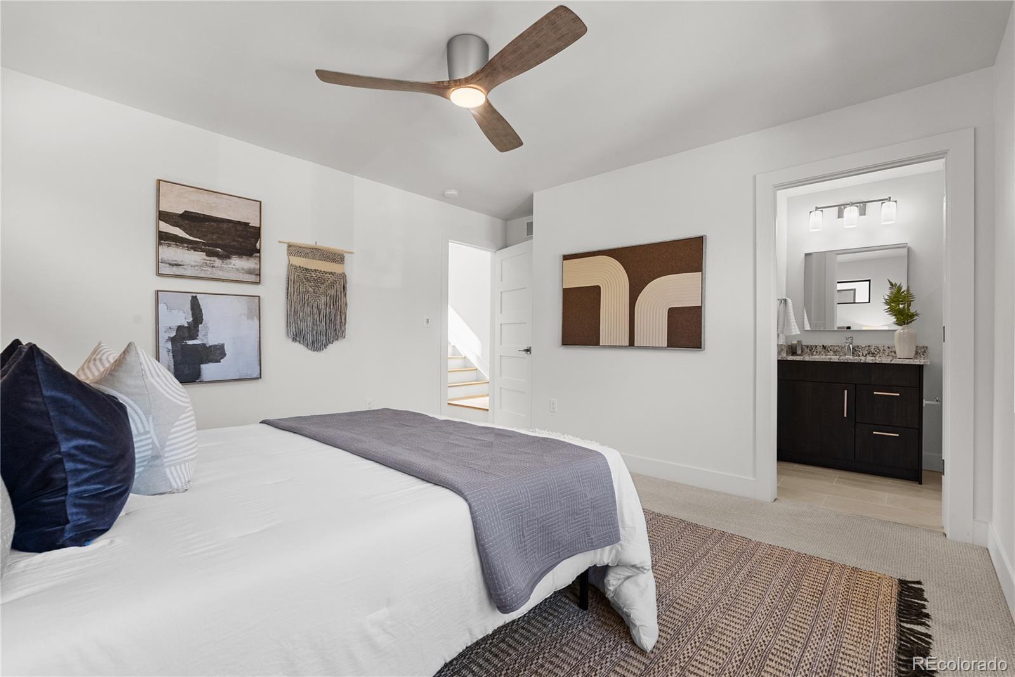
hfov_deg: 96.7
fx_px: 451
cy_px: 338
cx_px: 508
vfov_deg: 73.8
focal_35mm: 16
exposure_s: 1/4
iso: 640
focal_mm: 16
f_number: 8
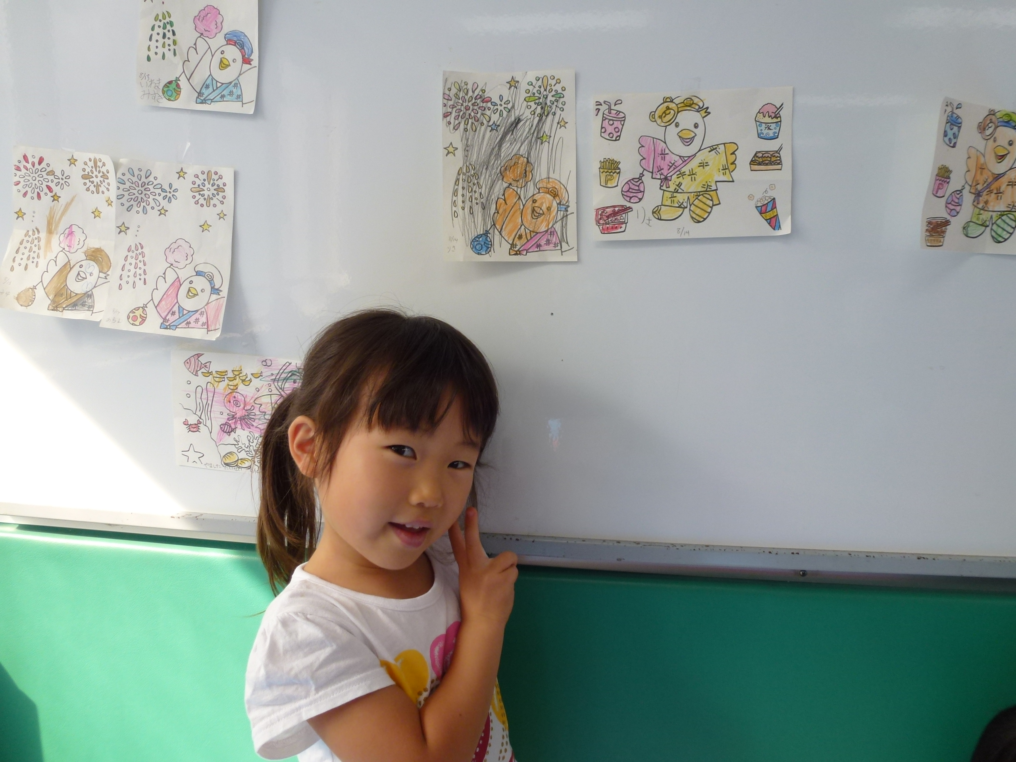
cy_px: 381
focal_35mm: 24
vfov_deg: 56.8
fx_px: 704
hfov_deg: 71.6
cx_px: 508
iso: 100
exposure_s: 1/60
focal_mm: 4.3
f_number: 3.3
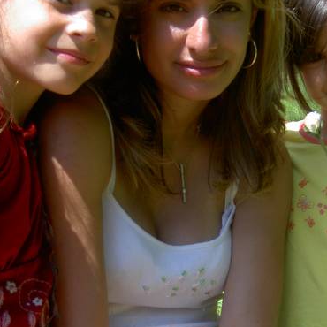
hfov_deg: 16.5
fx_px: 1122
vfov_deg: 16.5
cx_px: 264
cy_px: 216
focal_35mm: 105
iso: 100
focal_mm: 11.3
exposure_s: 1/320
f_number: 3.3
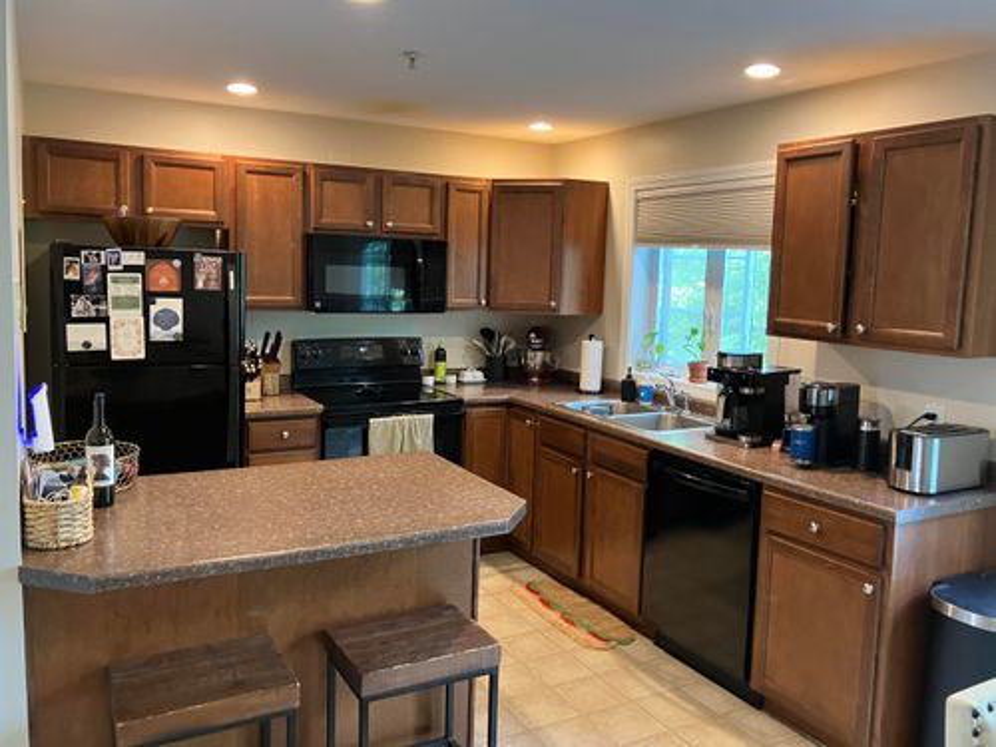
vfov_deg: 49.7
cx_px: 498
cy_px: 374
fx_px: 806
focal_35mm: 28
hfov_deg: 63.4
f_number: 1.8
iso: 250
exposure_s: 1/40
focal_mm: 3.99
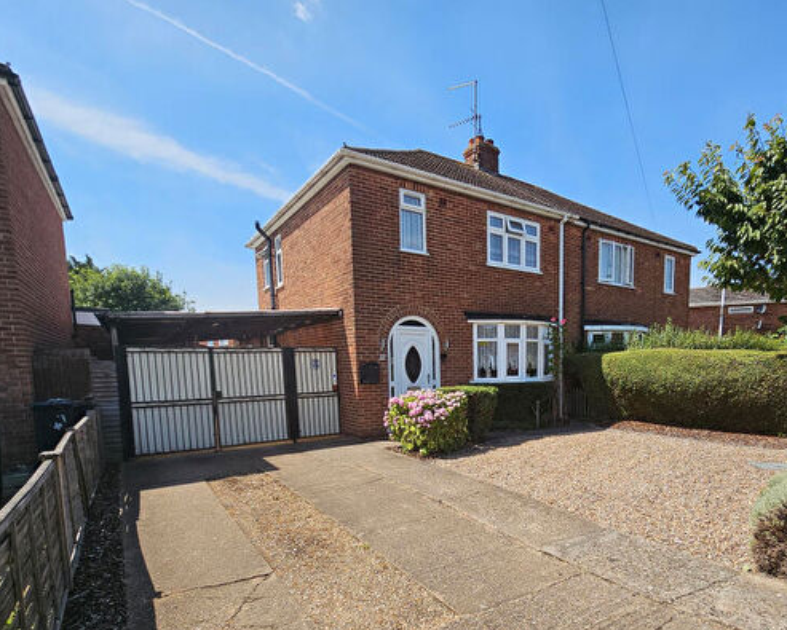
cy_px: 417
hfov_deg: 85.1
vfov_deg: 71.8
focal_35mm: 18
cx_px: 477
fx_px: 420
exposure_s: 1/2005
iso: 50
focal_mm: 2.2
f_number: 2.2
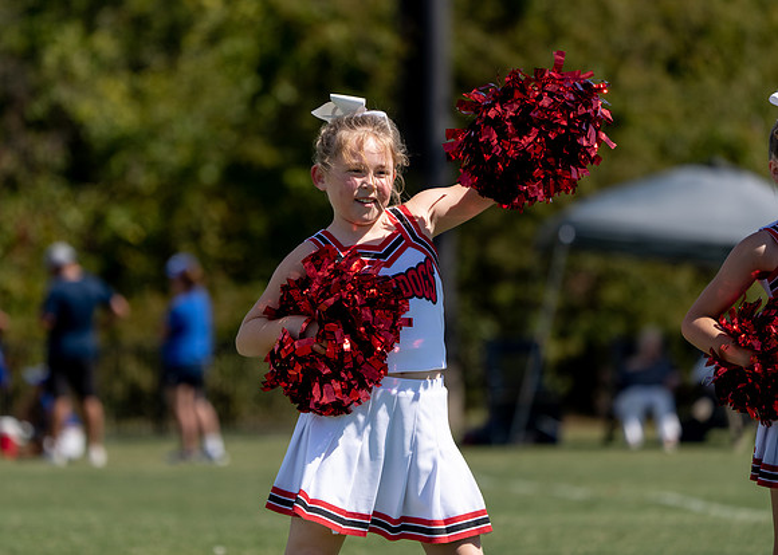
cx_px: 350
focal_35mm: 316
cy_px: 270
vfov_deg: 4.6
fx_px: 6989
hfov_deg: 6.4
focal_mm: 294
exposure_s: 1/1250
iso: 200
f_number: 5.6
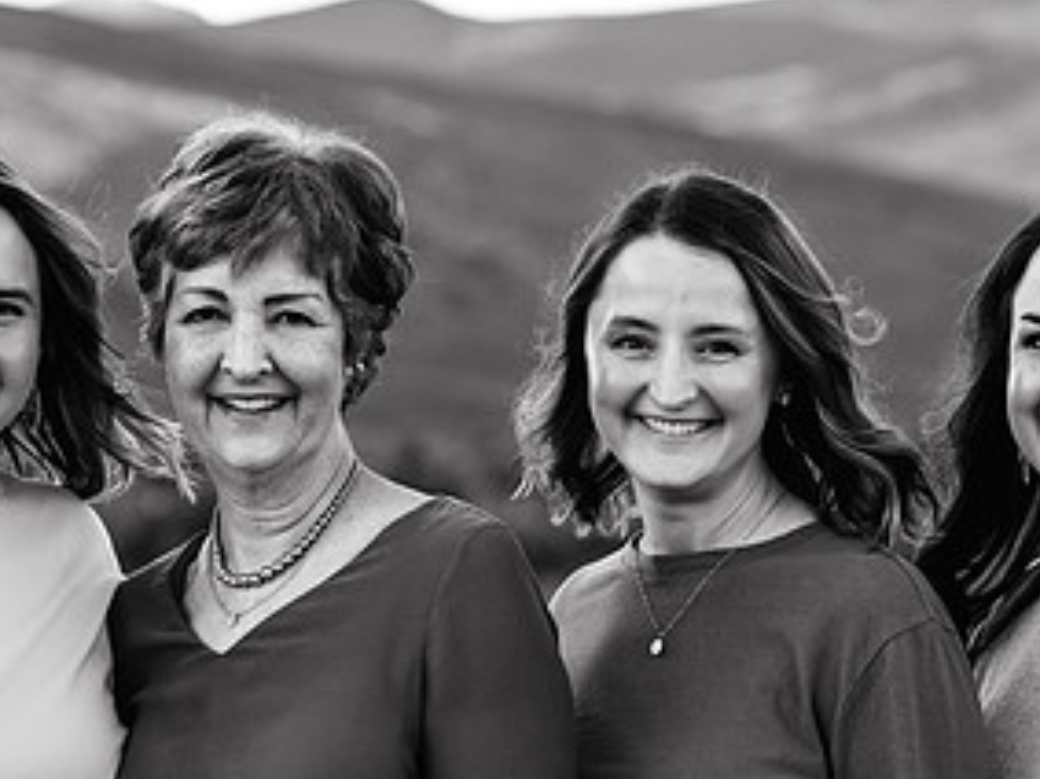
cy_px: 696
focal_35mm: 246
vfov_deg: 6.0
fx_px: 7388
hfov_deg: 8.1
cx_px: 463
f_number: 4.5
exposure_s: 1/160
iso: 500
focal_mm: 111
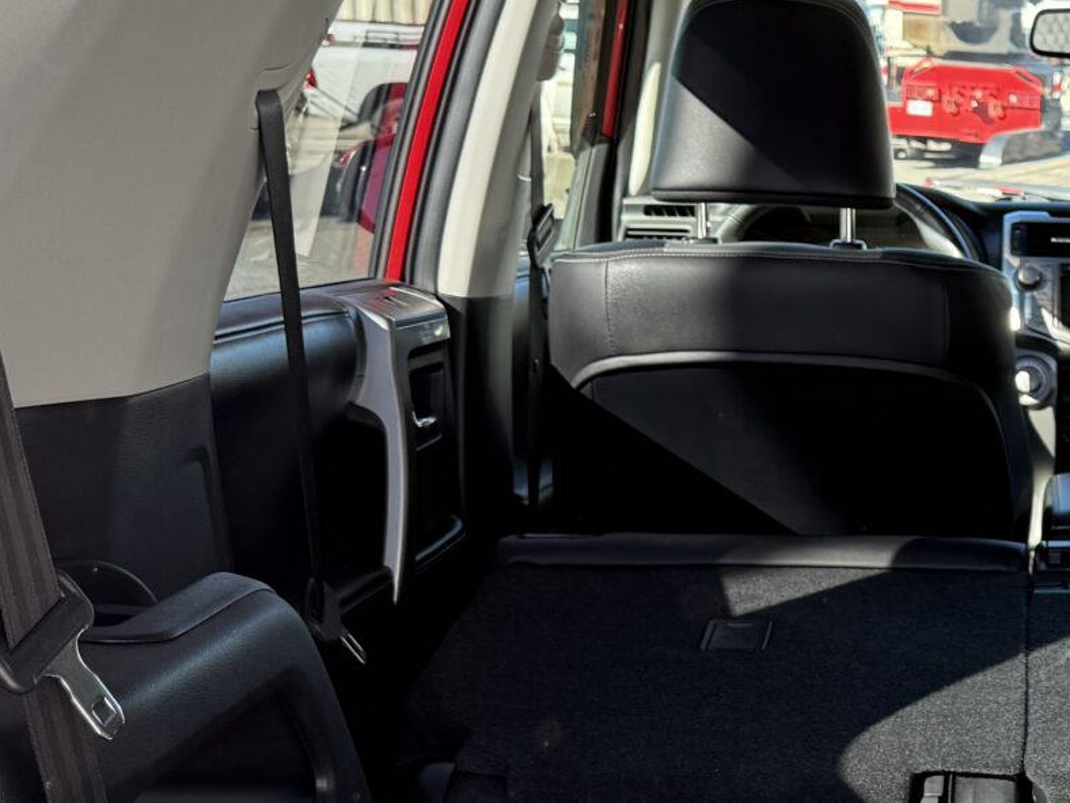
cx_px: 1189
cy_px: 648
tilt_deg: -13.2
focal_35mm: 78
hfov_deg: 23.4
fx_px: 2411
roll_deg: -3.2
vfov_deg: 18.7
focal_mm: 6.76
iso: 80
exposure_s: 1/389
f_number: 1.78
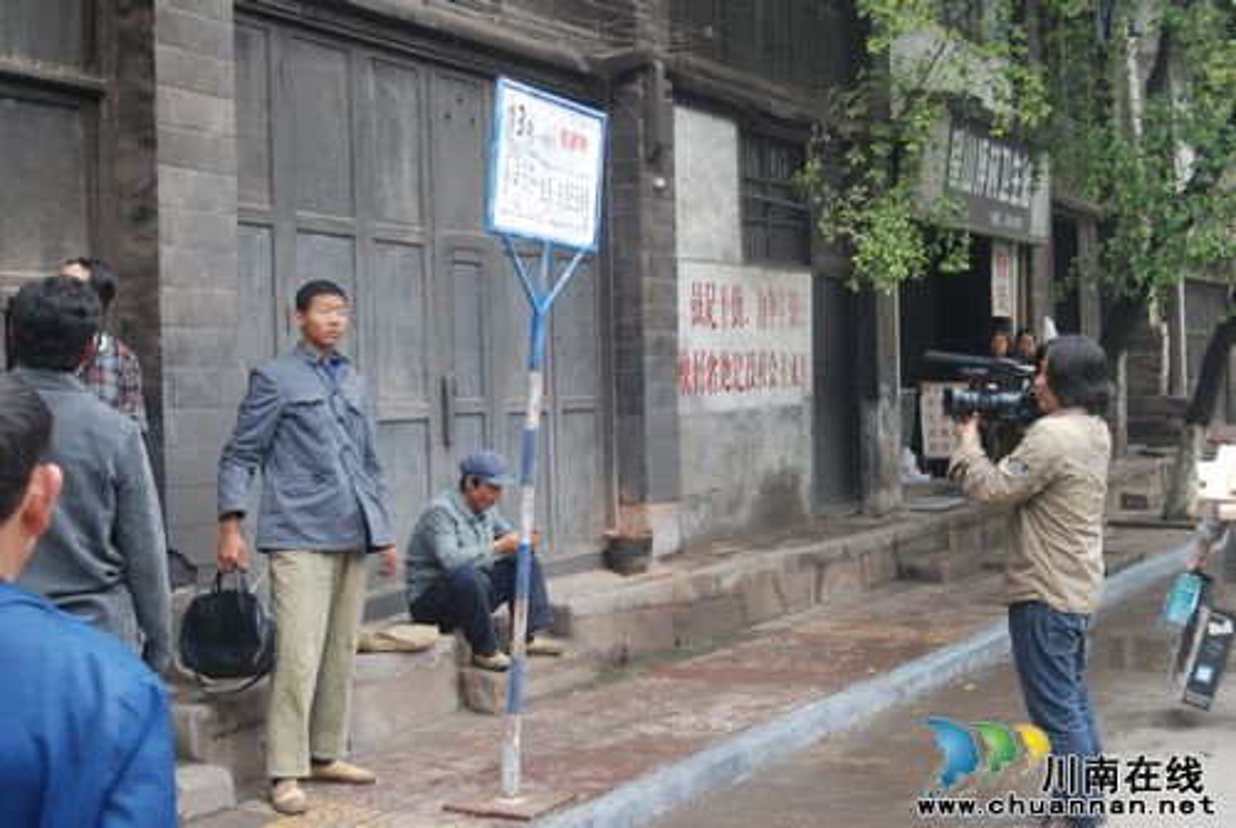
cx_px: 618
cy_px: 414
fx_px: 1754
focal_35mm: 51
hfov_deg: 38.8
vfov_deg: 26.6
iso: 200
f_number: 9
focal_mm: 34
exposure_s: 1/30
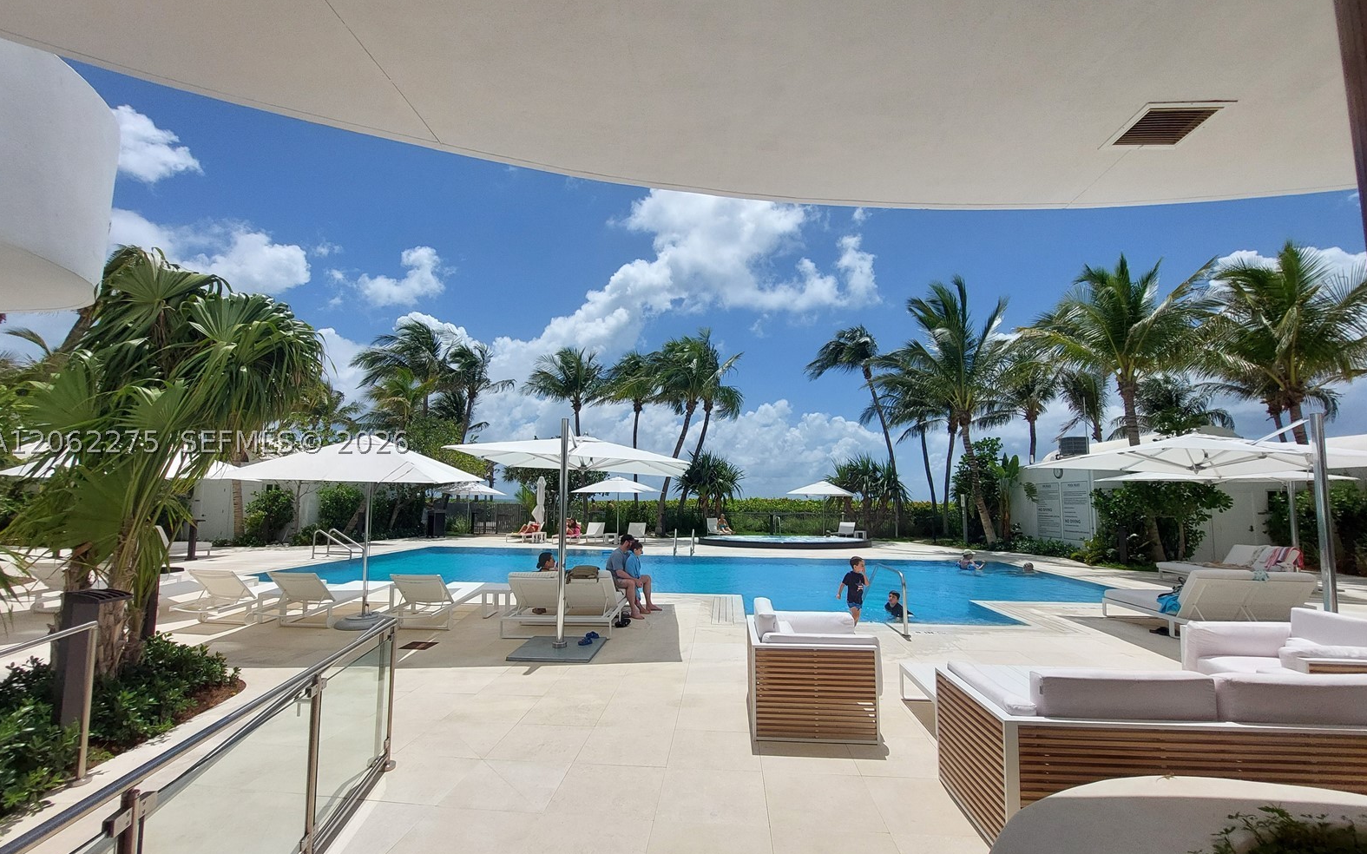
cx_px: 675
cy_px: 442
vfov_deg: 78.6
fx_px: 522
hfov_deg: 105.3
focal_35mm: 14
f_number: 2.2
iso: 50
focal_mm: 1.74
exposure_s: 1/5034
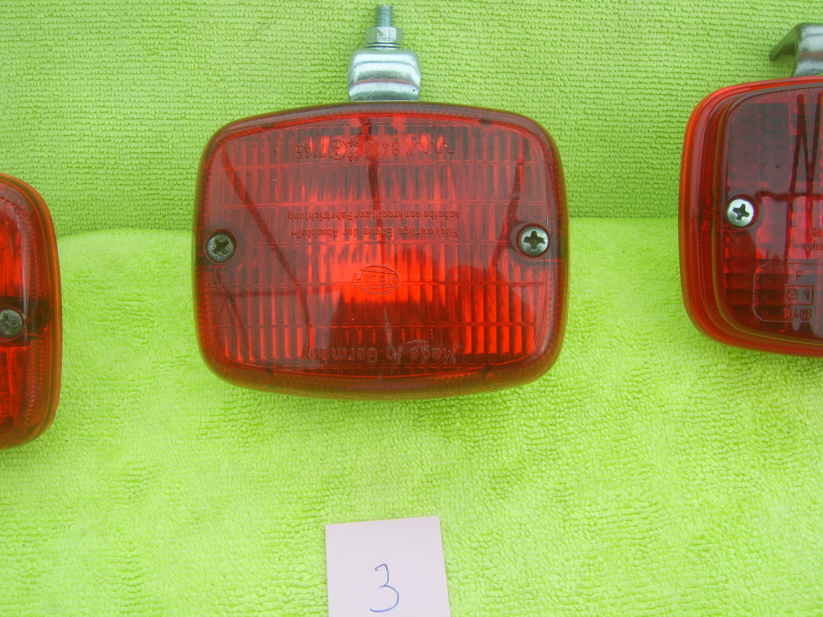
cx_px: 412
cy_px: 308
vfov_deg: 37.7
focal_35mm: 38
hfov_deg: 49.0
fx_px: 903
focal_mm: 7.8
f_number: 5.7
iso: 50
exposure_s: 1/100
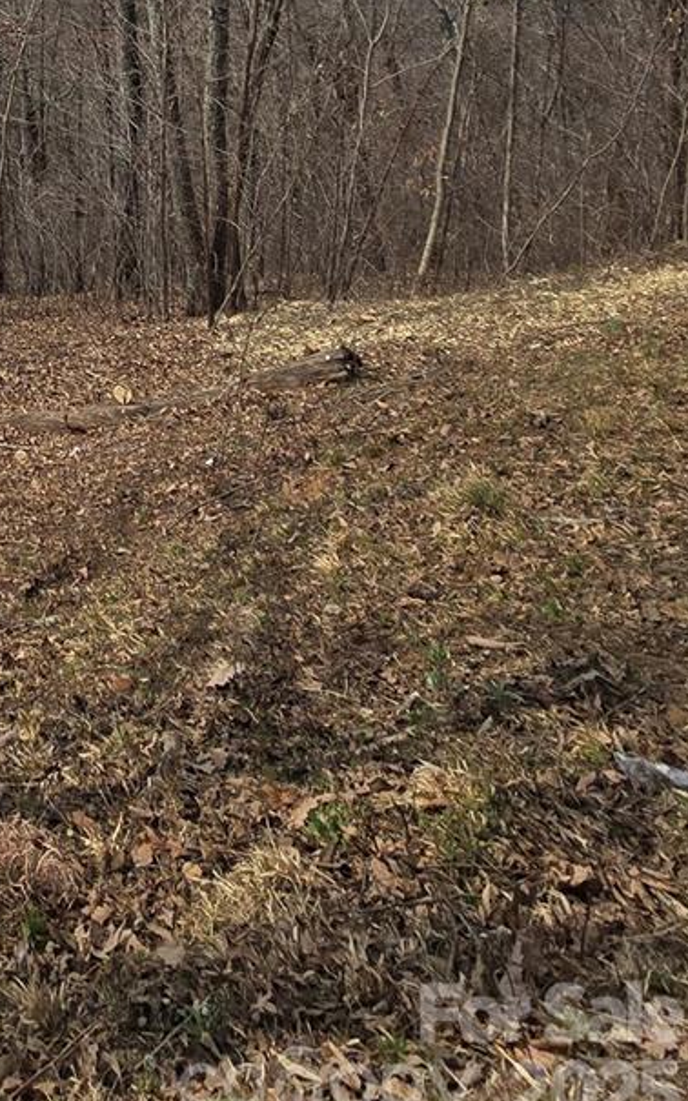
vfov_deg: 39.6
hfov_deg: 27.5
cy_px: -222
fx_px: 1050
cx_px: -291
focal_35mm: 35
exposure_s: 1/2128
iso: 50
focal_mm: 2.2
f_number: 2.2
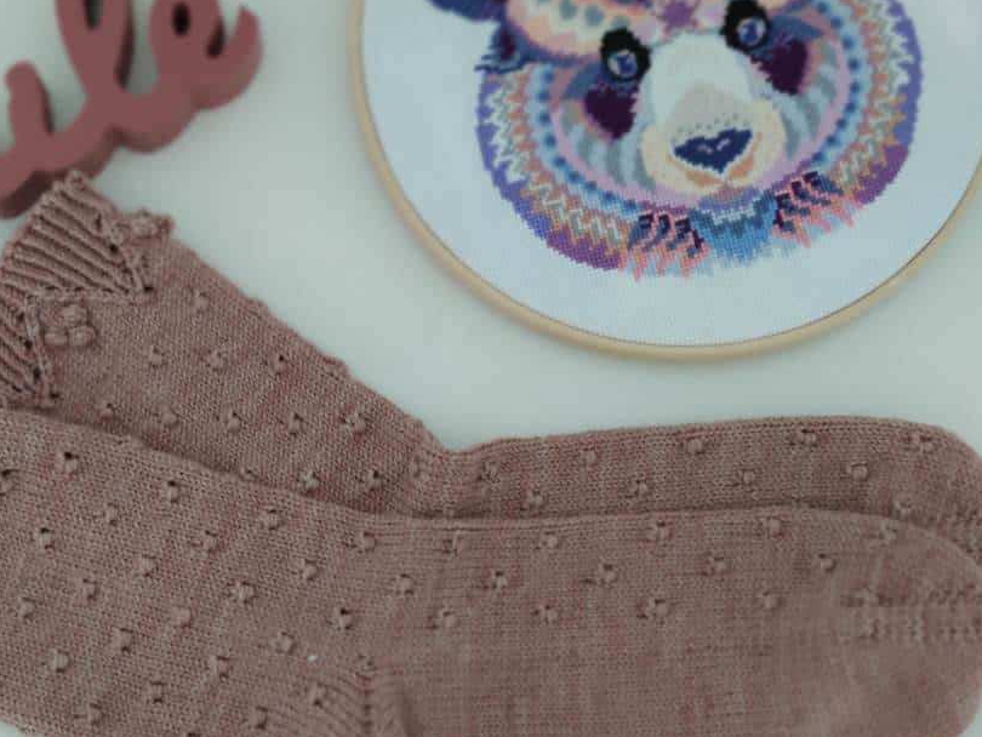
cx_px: 413
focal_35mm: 51
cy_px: 455
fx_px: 1447
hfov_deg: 37.4
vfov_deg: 28.5
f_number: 2
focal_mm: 8.16
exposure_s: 1/33
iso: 770
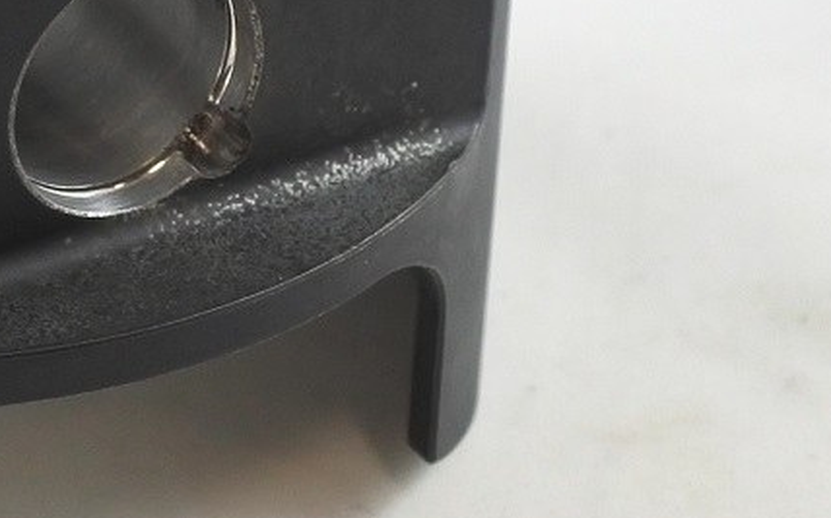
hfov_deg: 16.0
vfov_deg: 10.2
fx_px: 2852
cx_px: -132
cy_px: -113
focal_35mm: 126
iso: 400
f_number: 3.8
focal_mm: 11.4
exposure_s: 1/125
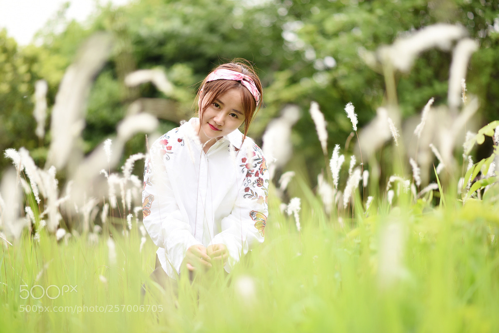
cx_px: 250
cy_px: 166
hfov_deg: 23.9
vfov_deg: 16.1
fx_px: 1179
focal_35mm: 85
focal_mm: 85
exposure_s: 1/2000
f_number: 1.8
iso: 250
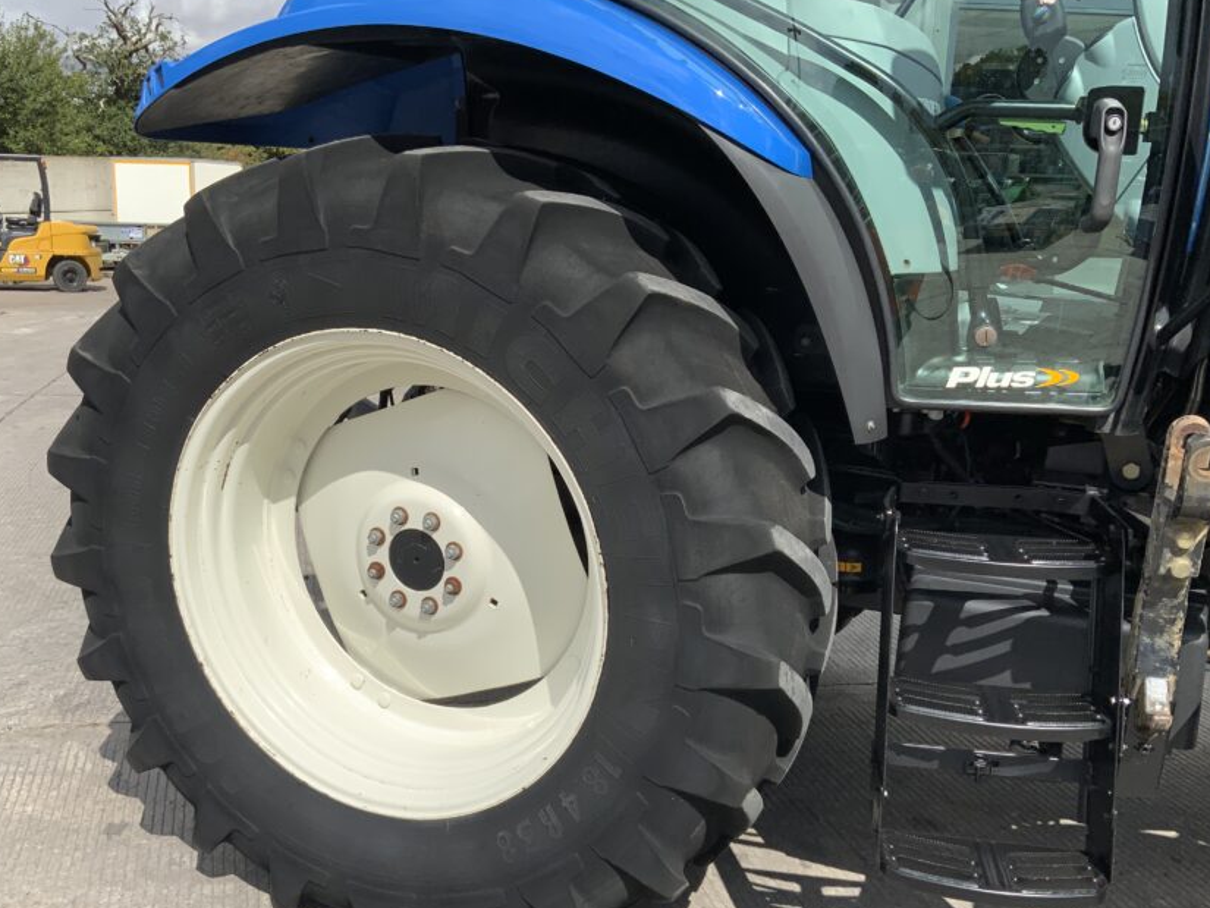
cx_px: 543
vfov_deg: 39.6
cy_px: 518
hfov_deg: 51.3
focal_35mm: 36
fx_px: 1259
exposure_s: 1/2427
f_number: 1.8
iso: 16
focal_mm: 3
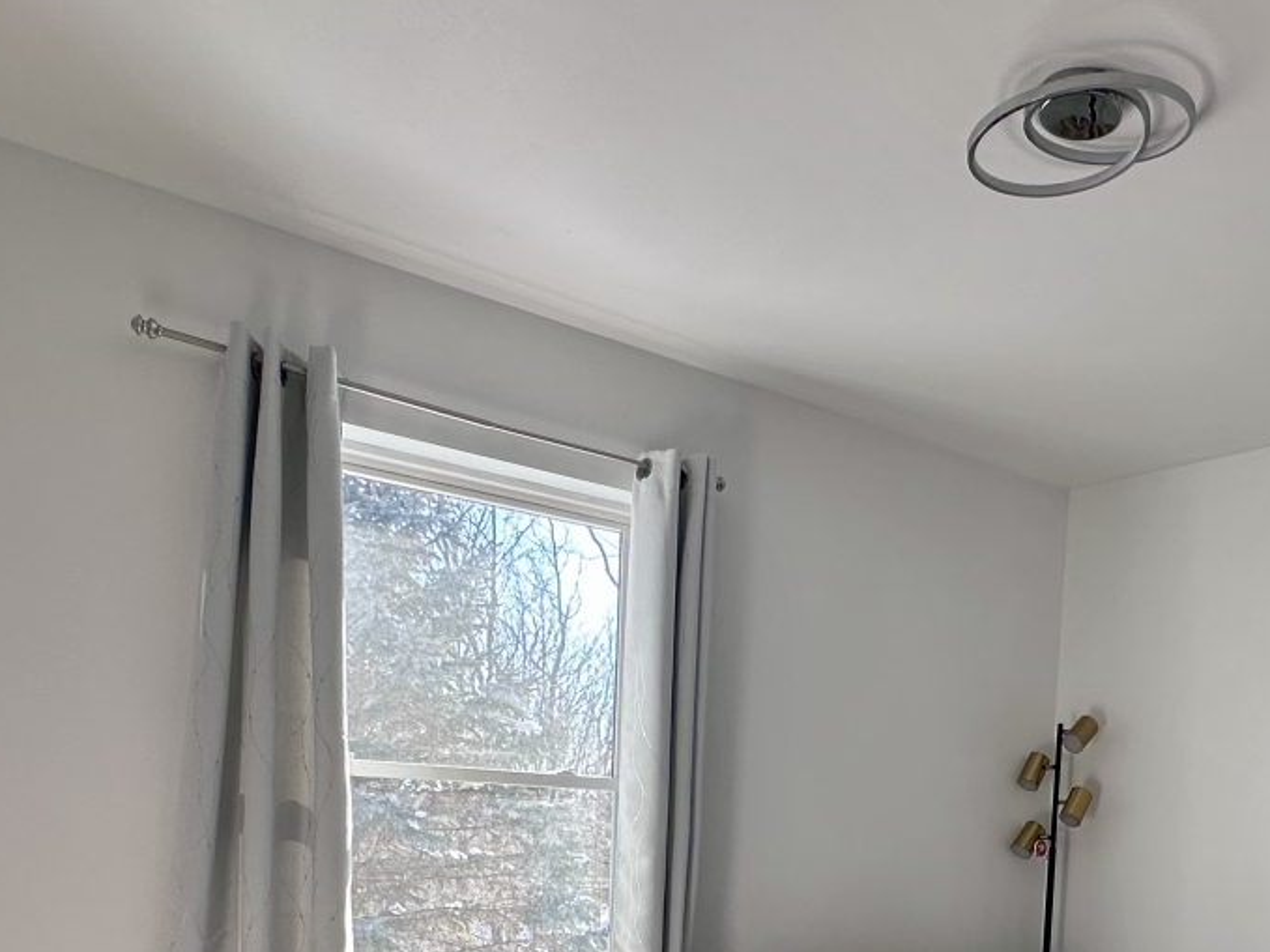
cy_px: 928
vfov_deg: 38.6
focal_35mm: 33
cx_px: 963
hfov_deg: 52.7
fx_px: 1210
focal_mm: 2.22
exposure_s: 1/104
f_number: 2.2
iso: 40
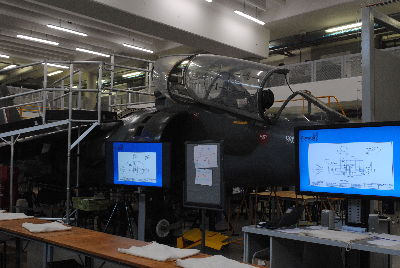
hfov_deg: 47.9
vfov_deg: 33.1
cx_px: 200
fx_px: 451
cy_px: 134
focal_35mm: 40
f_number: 7.1
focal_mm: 27
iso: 800
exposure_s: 1/80
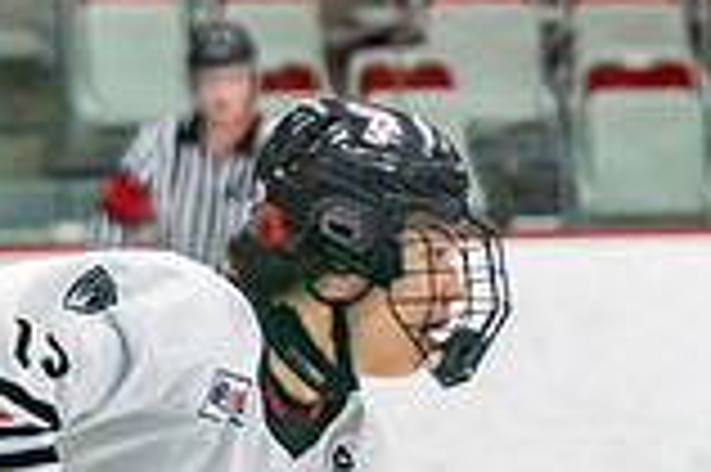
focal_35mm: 413
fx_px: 8148
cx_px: 249
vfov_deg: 3.3
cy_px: 595
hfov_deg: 5.0
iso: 3200
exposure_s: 1/1250
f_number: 2.8
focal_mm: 100
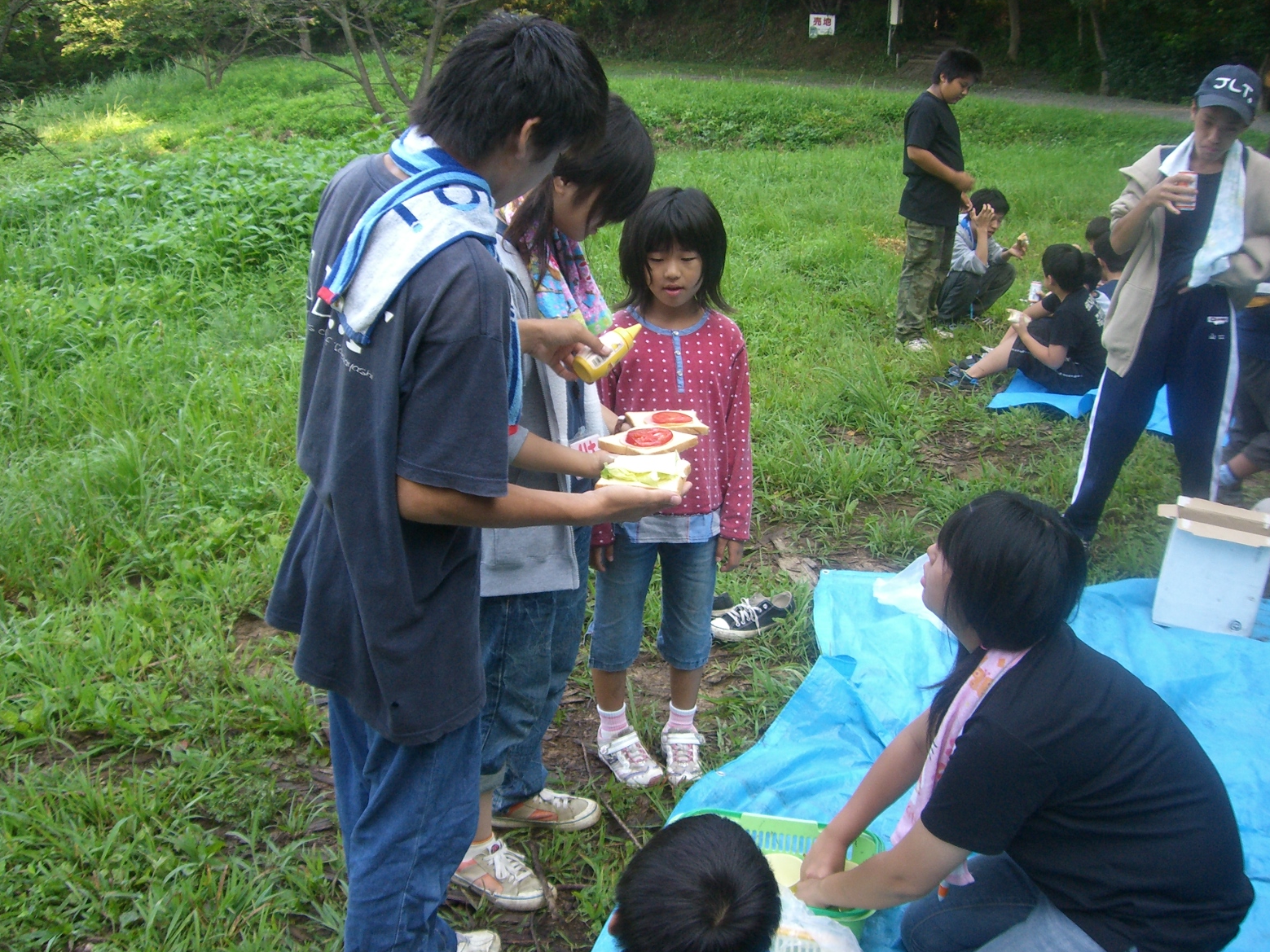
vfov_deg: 36.8
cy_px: 480
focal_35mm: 39
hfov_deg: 47.9
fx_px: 1431
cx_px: 629
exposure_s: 1/125
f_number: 2.7
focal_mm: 6.2
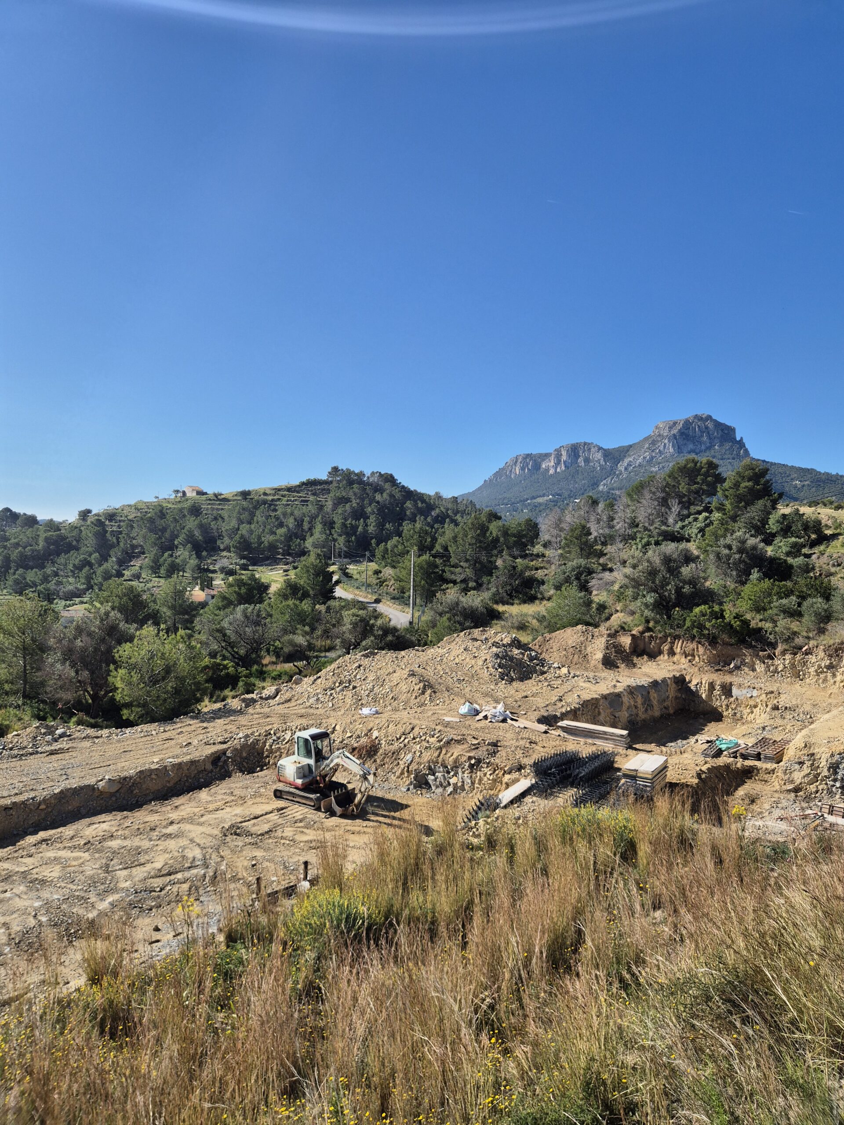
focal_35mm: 23
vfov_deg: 73.9
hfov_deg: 58.9
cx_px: 422
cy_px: 562
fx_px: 748
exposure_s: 1/2256
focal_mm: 5.4
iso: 25
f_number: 1.8
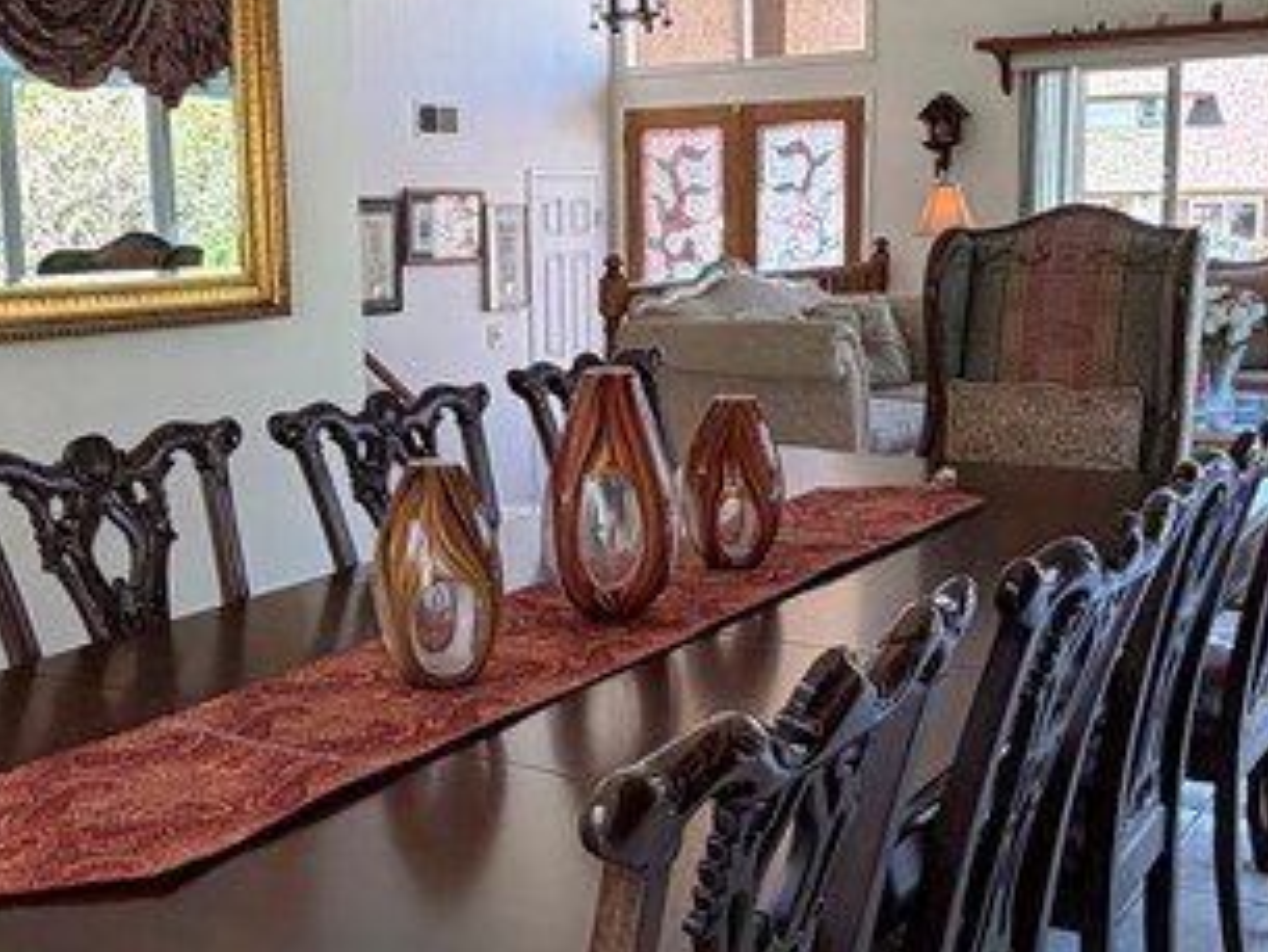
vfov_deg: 30.9
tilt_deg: -9.5
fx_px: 1722
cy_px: 491
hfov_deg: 40.3
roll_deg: +1.3
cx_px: 516
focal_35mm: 47
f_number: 2.2
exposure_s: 1/120
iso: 160
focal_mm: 2.22
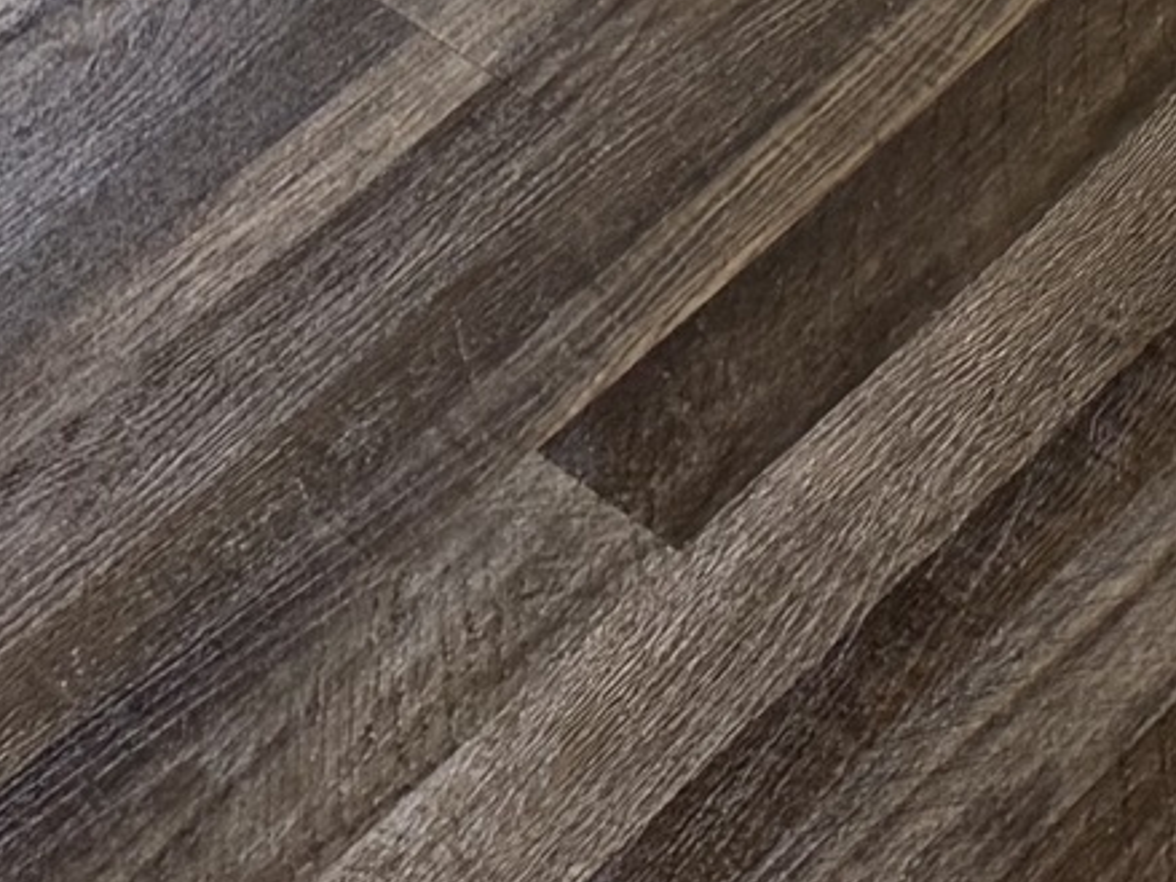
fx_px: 5706
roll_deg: +8.3
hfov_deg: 11.4
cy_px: -1973
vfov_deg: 7.5
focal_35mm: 168
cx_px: 1610
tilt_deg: -25.4
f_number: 1.78
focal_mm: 6.76
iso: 125
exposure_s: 1/121
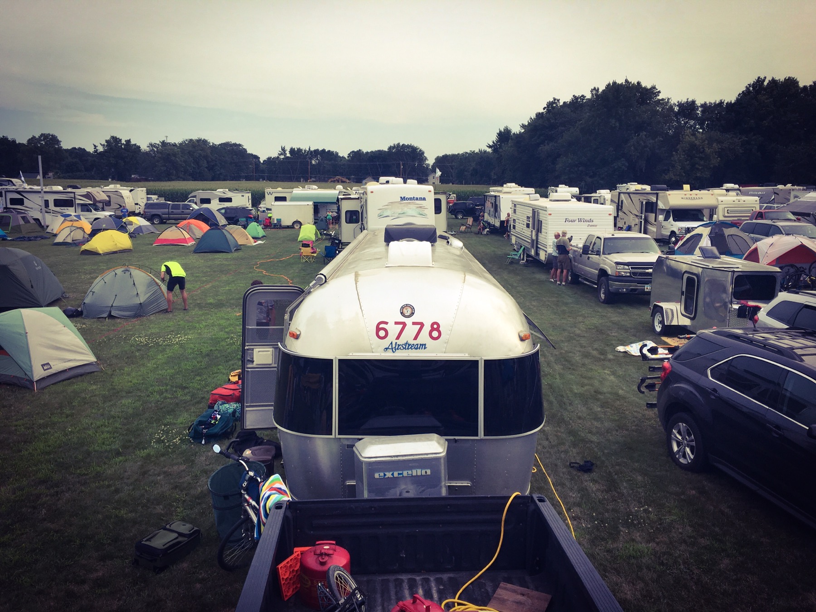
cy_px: 306
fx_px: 684
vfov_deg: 48.2
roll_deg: -0.3
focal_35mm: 29
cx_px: 408
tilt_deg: -7.7
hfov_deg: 61.7
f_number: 2.2
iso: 25
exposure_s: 1/950
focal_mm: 4.15
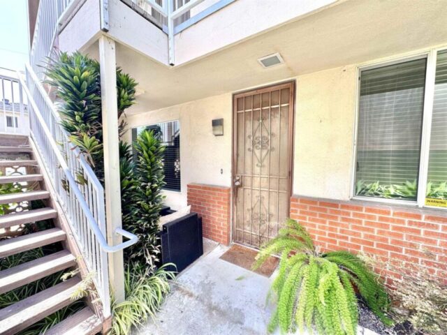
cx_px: 224
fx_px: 181
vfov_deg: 85.7
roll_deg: +0.1
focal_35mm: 14
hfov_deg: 102.1
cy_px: 168
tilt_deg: -3.7
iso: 40
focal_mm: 2.22
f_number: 2.2
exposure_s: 1/108
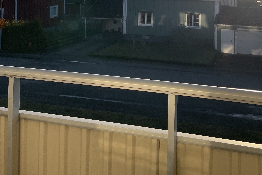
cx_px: 159
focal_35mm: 44
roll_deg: -1.8
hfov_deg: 44.2
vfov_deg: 28.2
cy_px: -9
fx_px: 320
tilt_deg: +0.6
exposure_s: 1/4464
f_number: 1.6
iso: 32
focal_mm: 4.2
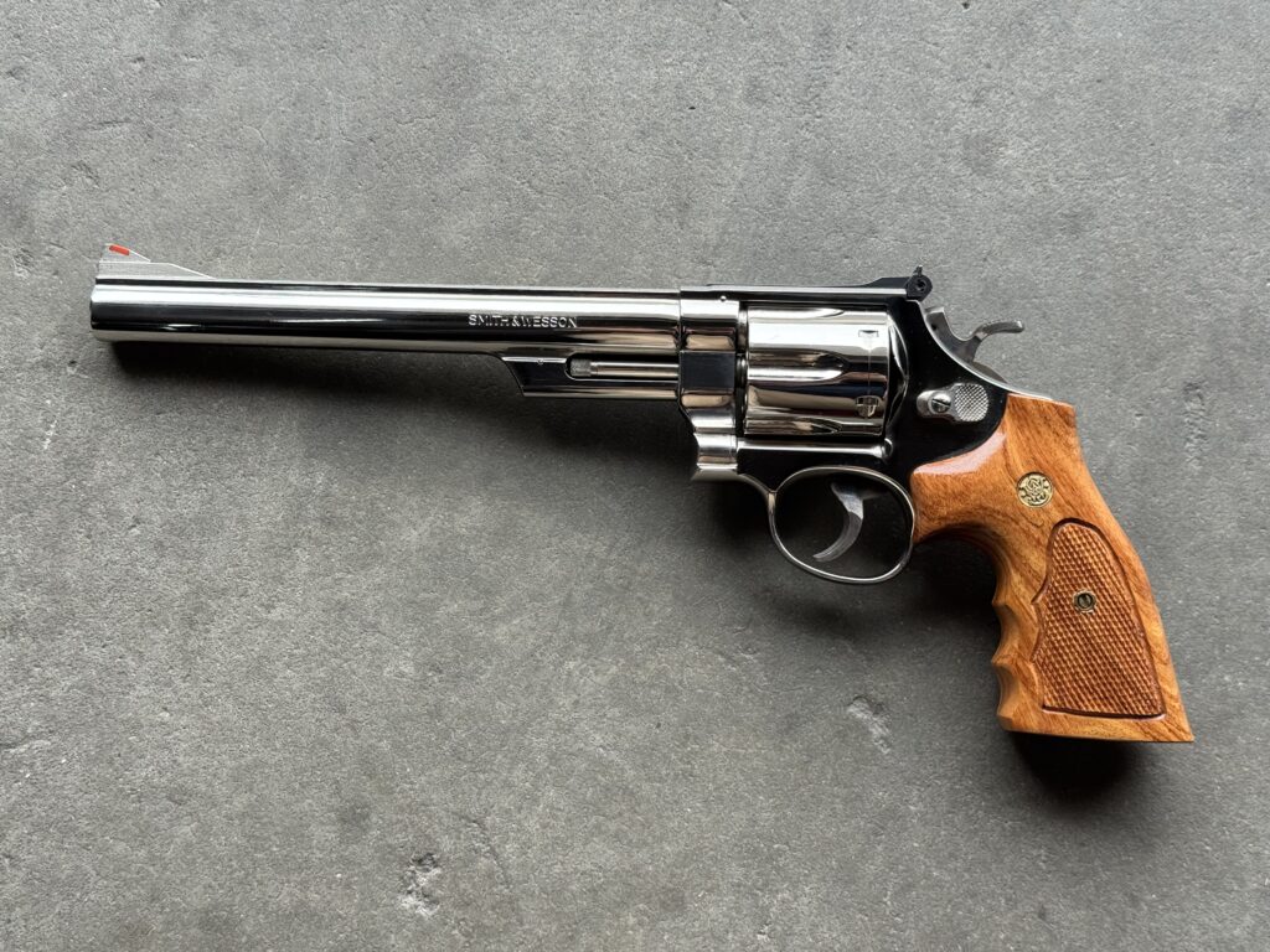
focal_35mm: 48
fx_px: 1761
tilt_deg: -79.8
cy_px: 476
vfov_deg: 30.3
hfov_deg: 39.7
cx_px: 635
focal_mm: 6.76
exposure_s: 1/503
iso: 64
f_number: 1.78
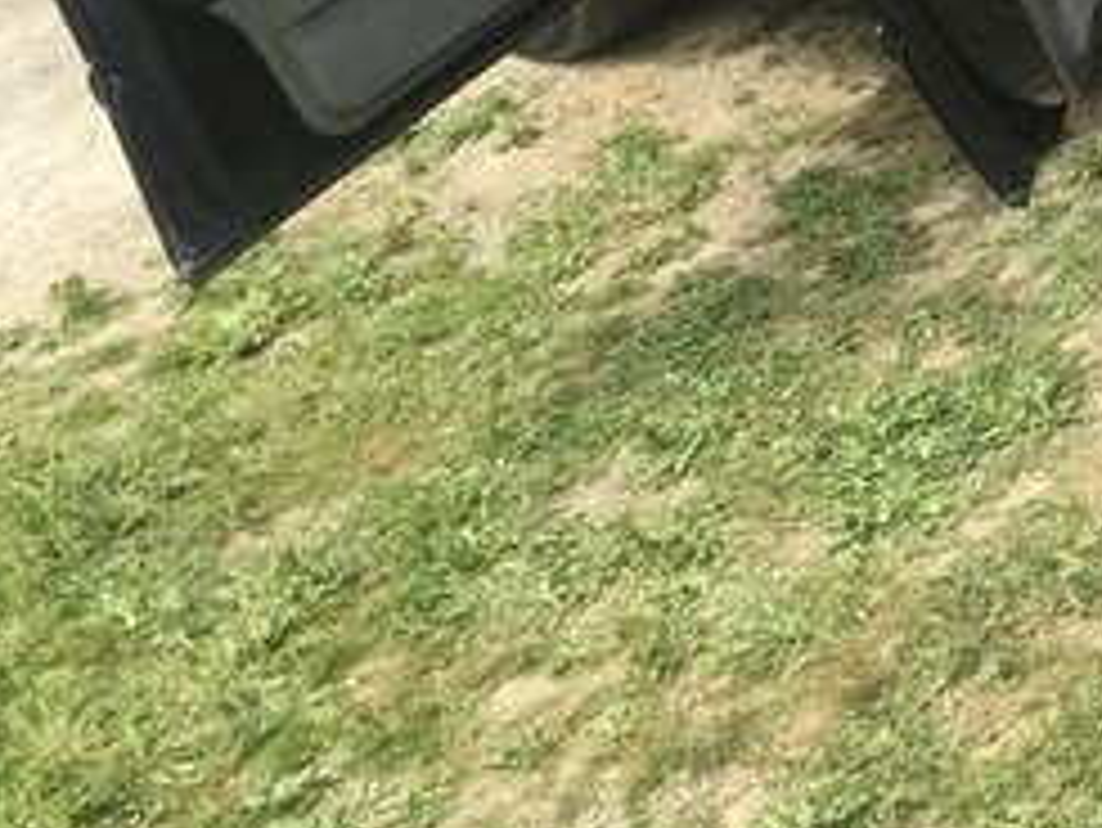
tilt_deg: -13.7
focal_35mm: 78
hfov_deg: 22.6
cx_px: 1390
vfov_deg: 17.9
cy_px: -191
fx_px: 2484
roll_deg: +15.1
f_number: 2.2
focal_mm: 4.15
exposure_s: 1/590
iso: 32
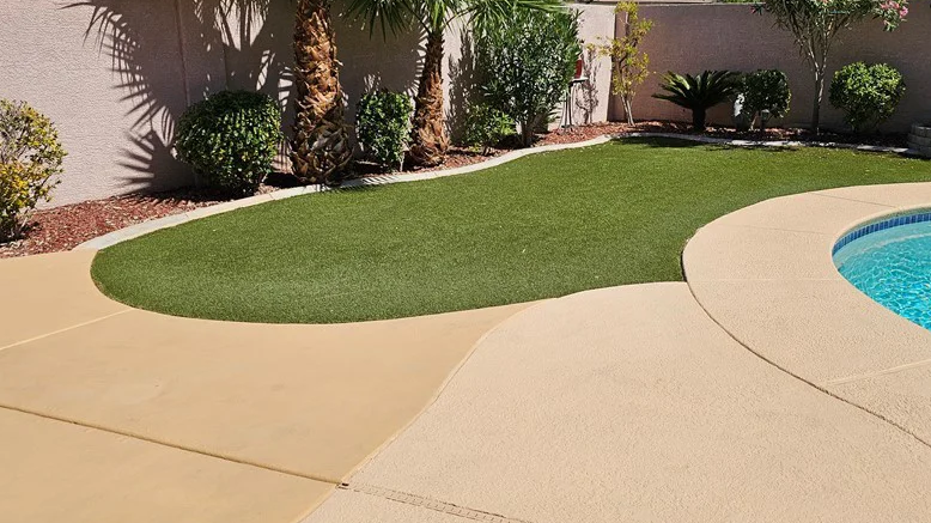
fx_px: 814
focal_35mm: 33
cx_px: 555
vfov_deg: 35.5
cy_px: 205
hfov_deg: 59.1
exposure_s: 1/1732
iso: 12
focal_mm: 6.3
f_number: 1.7
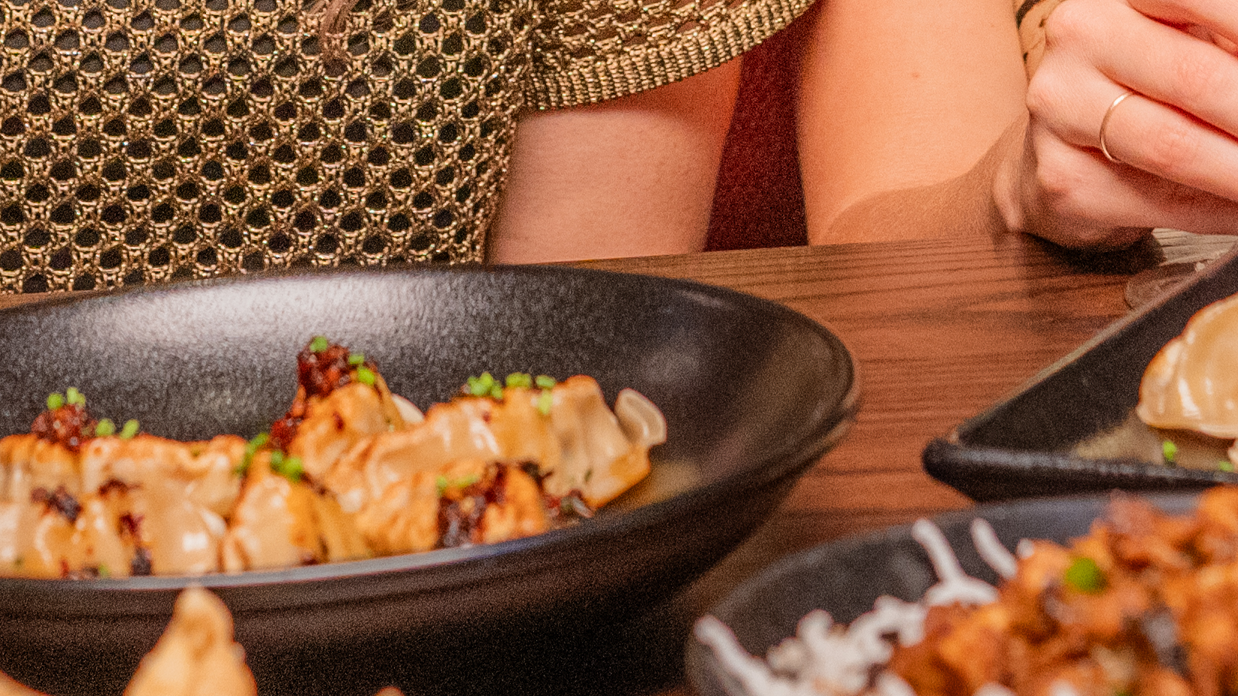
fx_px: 4333
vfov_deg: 8.4
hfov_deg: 16.2
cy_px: -1021
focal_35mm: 132
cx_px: 752
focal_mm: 24
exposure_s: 1/250
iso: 1250
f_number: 3.5
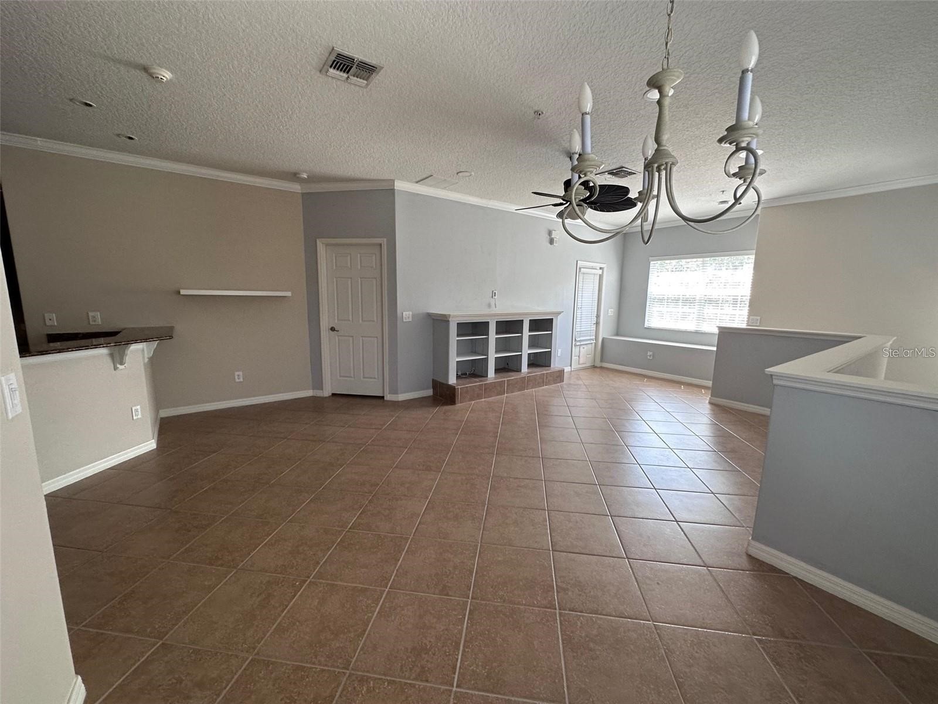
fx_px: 379
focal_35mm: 14
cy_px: 352
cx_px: 469
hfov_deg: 102.1
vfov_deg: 85.7
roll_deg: -0.8
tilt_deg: -8.6
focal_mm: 2.22
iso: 125
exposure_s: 1/120
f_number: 2.2
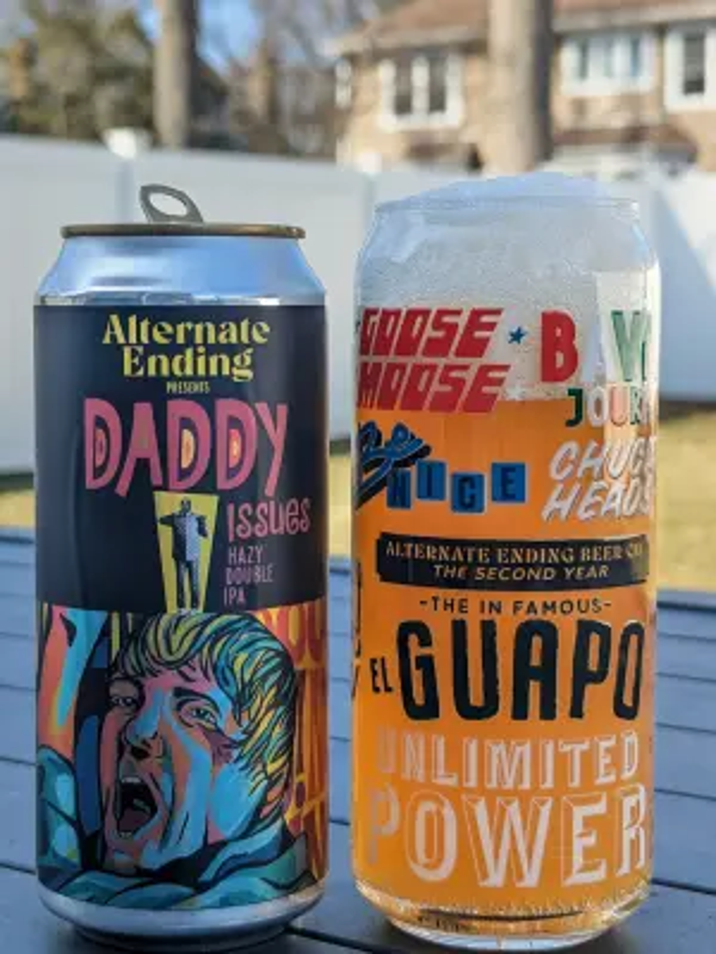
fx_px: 1324
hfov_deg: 30.3
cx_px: 358
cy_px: 477
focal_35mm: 48
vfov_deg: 39.7
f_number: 1.85
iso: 51
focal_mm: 6.81
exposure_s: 1/546
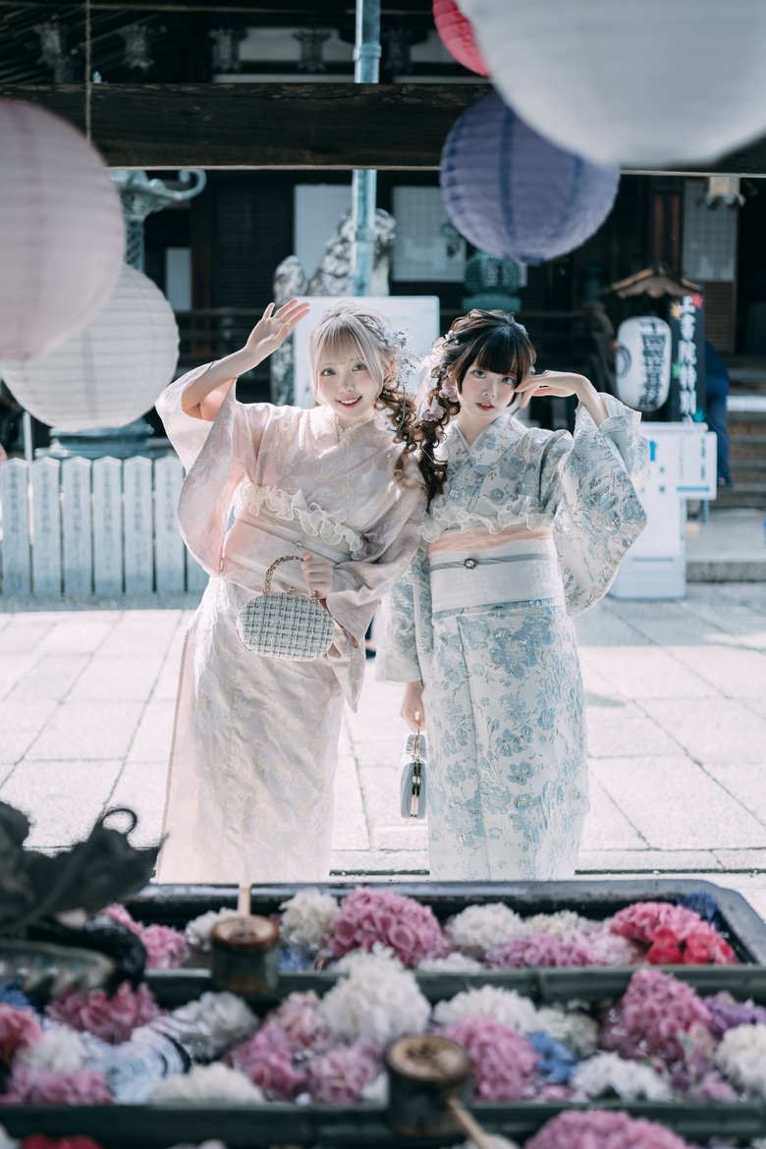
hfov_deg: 37.9
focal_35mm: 35
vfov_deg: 54.4
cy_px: 574
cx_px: 383
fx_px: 1117
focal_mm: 35
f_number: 1.4
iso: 64
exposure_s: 1/5000
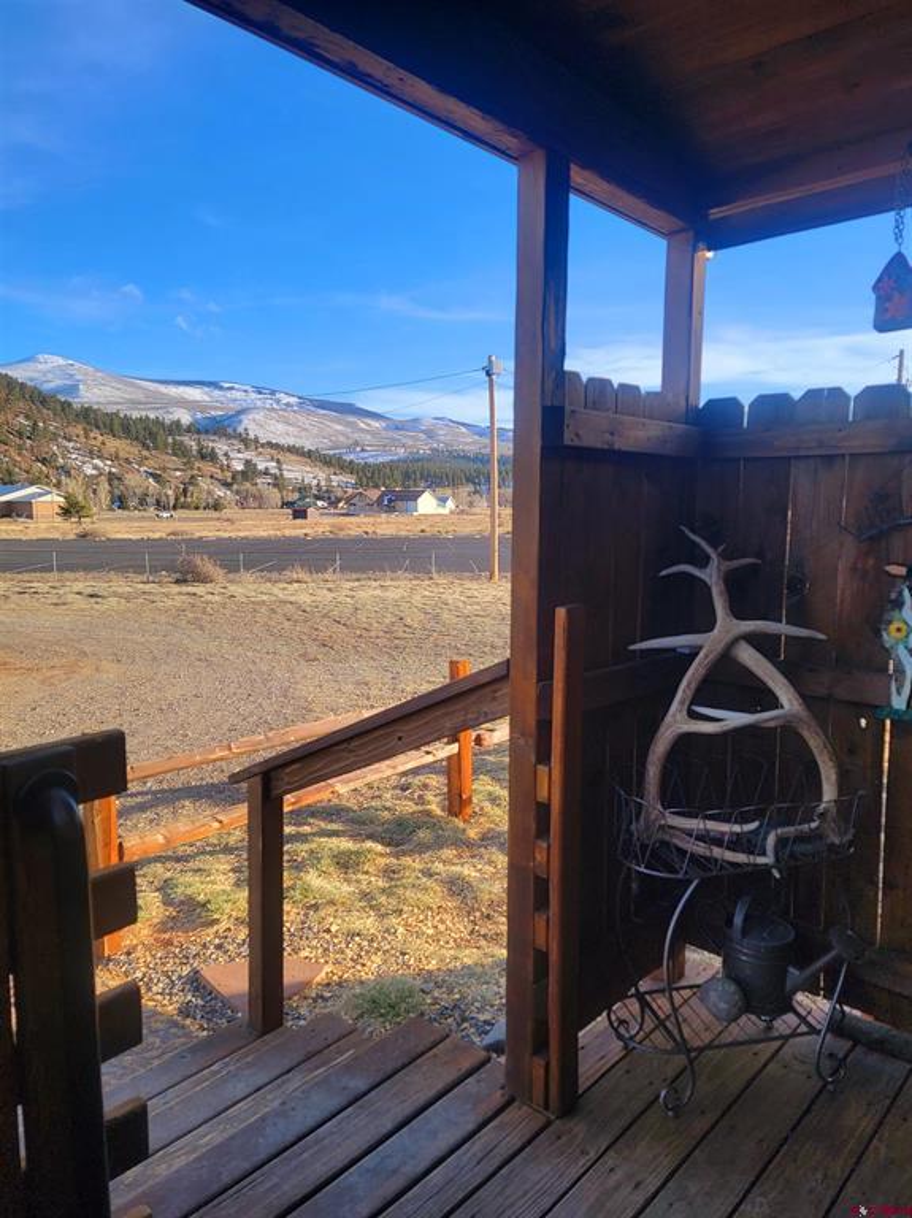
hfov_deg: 56.8
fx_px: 844
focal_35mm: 24
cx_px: 456
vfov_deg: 71.6
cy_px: 609
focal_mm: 6.7
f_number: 1.8
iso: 16
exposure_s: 1/256
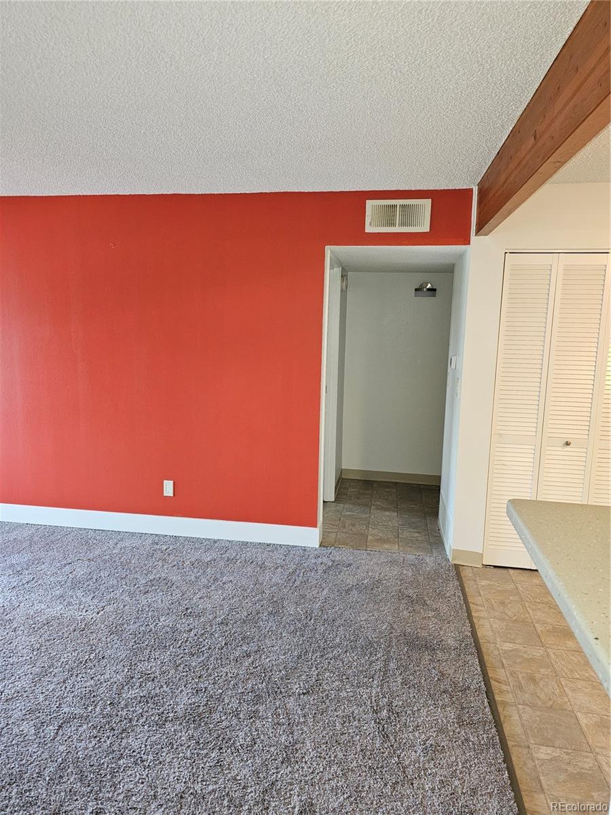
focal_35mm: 23
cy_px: 408
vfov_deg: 73.9
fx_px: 541
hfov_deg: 58.9
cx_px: 306
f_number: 1.7
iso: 125
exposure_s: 1/15
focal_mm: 6.3
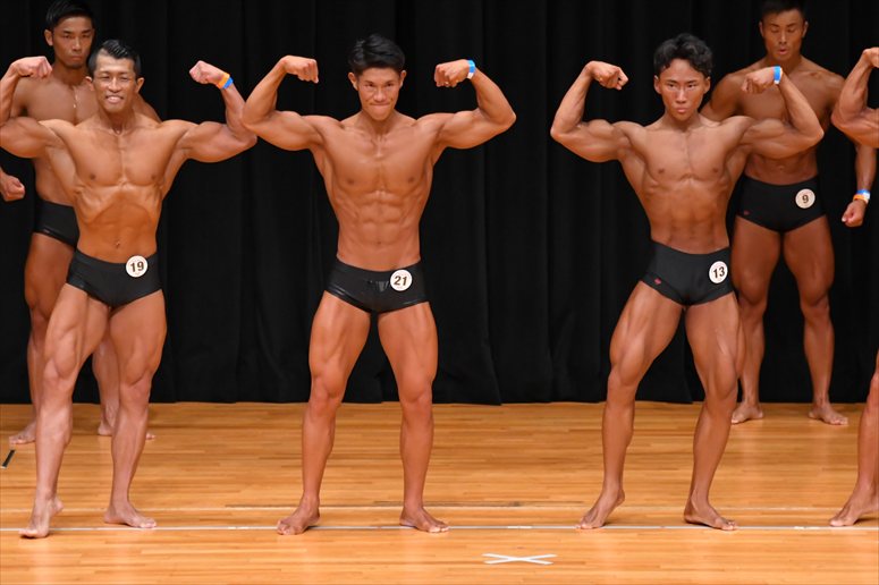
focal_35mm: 270
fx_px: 6589
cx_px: 440
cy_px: 292
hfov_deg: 7.6
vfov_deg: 5.1
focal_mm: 180
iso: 4000
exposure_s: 1/400
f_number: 5.6
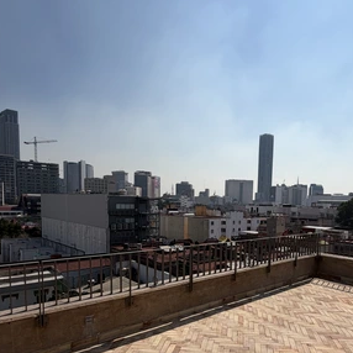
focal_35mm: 26
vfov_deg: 59.7
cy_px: 231
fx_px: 300
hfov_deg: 59.8
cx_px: 230
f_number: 2.2
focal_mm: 2.22
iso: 20
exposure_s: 1/2237
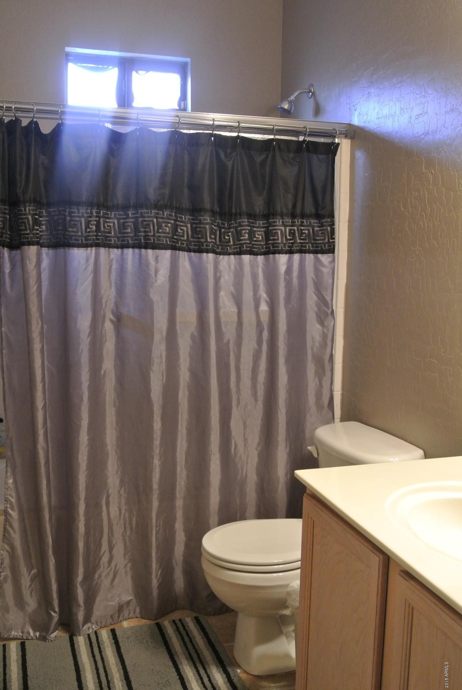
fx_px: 710
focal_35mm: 37
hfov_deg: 36.0
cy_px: 345
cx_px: 231
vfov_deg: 51.8
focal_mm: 14
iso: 640
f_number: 4
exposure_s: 1/30
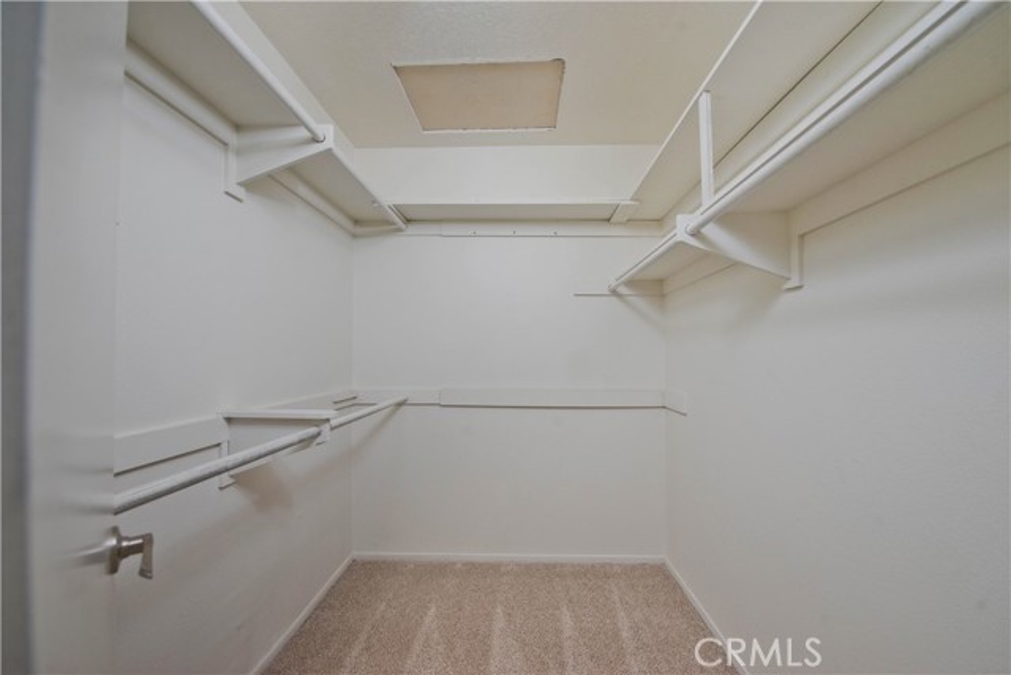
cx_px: 506
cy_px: 338
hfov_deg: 104.2
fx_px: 393
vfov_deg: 81.2
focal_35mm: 14
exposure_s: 1/500
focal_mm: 14
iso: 400
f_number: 5.6
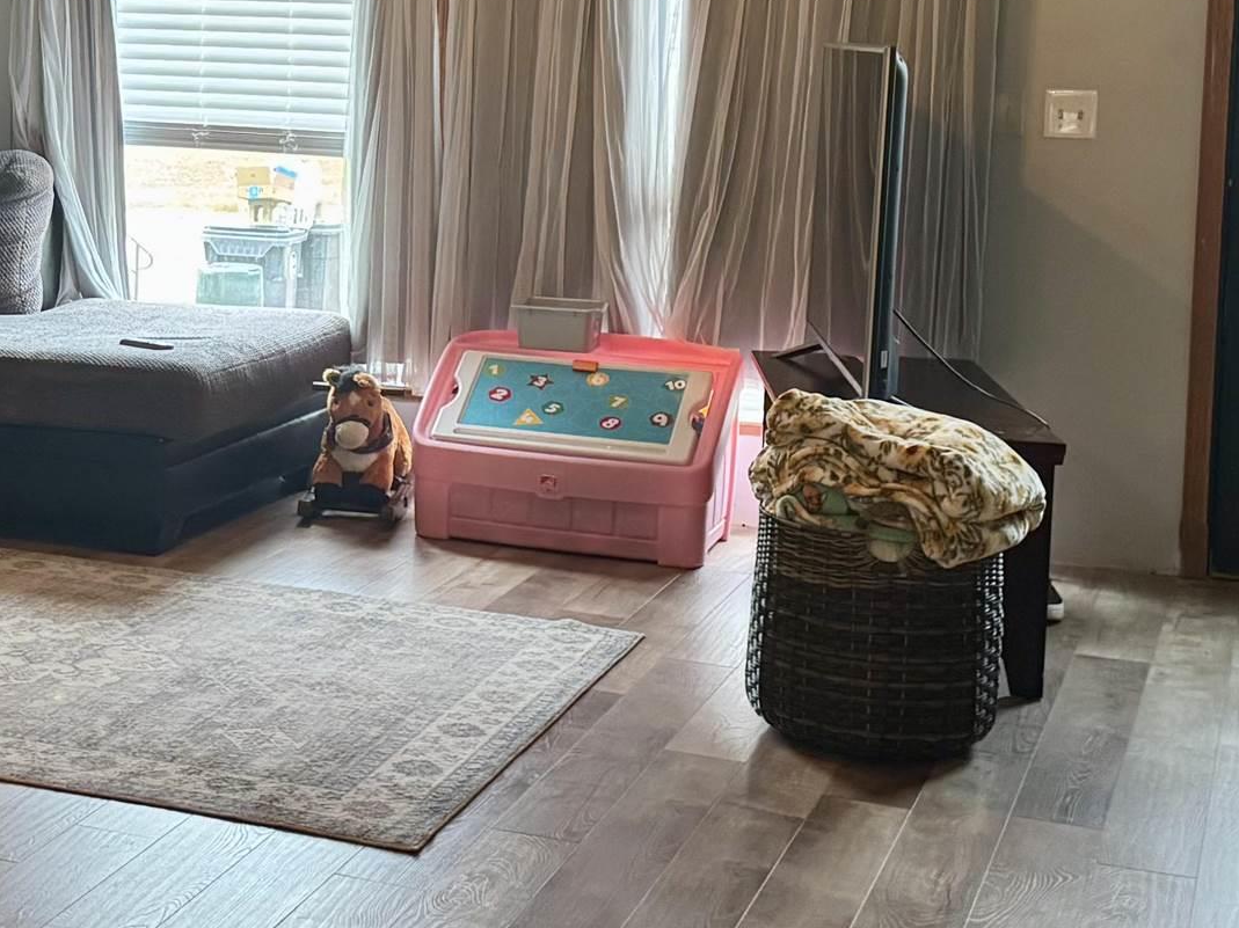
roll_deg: -1.4
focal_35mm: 69
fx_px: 2469
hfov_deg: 27.6
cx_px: 257
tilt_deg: -5.6
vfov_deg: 21.0
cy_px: 168
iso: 500
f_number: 1.78
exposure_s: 1/60
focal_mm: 6.76
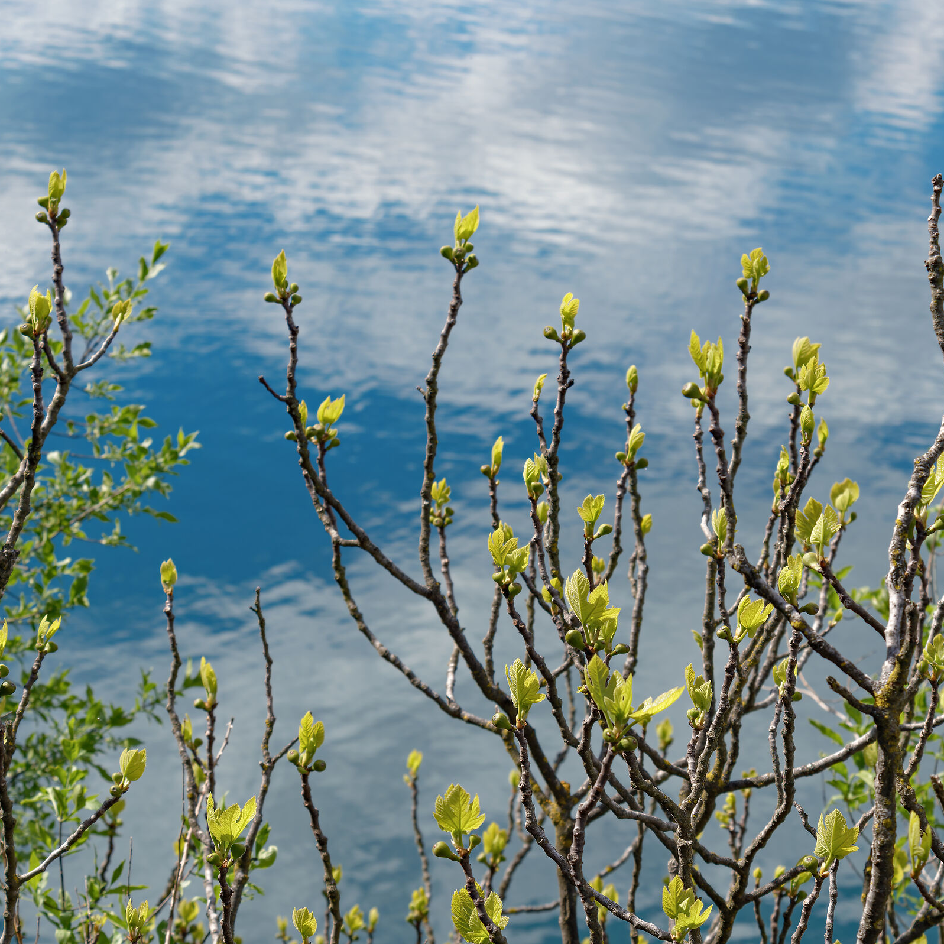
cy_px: 472
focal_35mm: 106
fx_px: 3270
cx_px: 498
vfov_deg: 16.4
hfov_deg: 16.4
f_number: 7.1
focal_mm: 55
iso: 250
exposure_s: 1/640
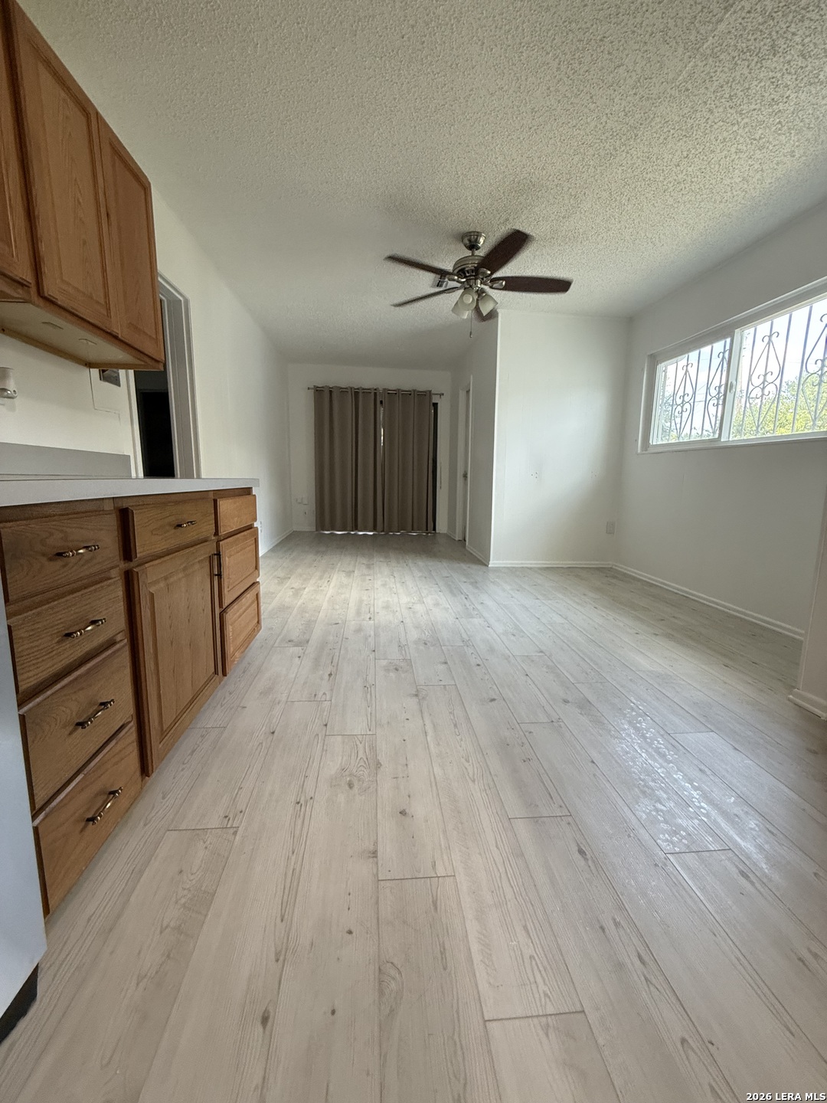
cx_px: 414
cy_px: 552
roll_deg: -1.1
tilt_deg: -8.6
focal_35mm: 14
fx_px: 446
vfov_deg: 102.1
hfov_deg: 85.7
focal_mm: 2.22
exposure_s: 1/60
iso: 250
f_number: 2.2
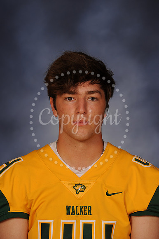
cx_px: 80
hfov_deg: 8.1
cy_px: 120
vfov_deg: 12.1
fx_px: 1128
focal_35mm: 170
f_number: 8
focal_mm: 170
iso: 200
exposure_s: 1/100
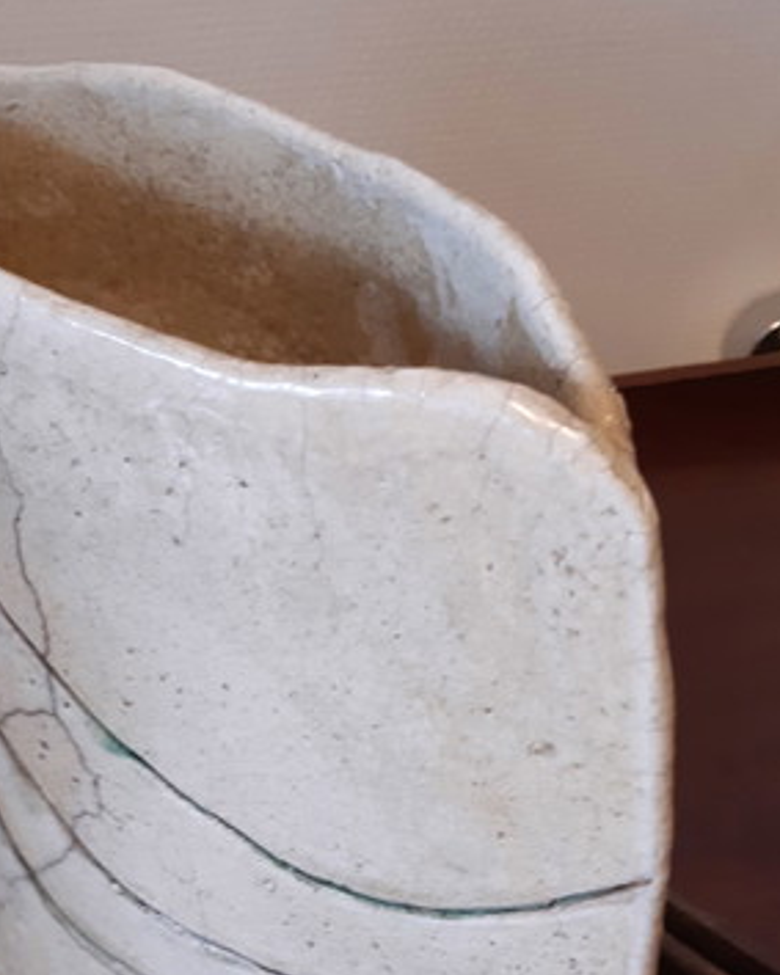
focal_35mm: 49
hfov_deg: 30.5
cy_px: 643
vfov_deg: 37.7
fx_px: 1415
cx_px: 226
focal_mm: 3.92
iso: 160
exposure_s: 1/20
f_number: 1.7
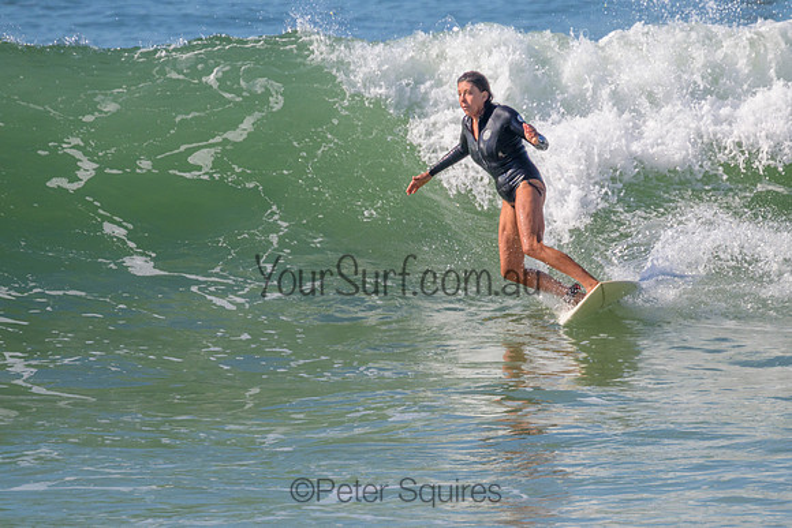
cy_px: 248
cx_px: 450
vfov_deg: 1.8
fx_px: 17003
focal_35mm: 773
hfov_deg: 2.7
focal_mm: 680
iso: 640
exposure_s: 1/2000
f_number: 11
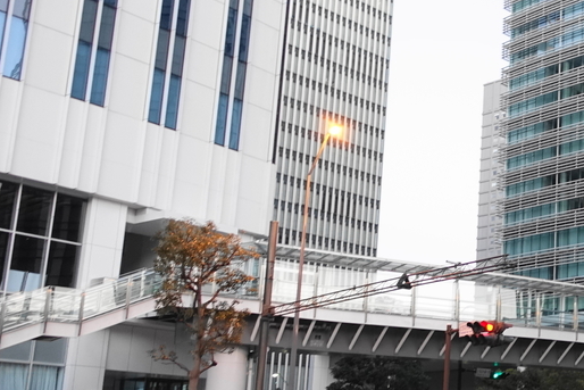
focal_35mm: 56
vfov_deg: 24.1
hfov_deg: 32.0
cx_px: 624
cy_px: 251
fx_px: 909
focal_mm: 8.8
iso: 250
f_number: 1.8
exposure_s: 1/30
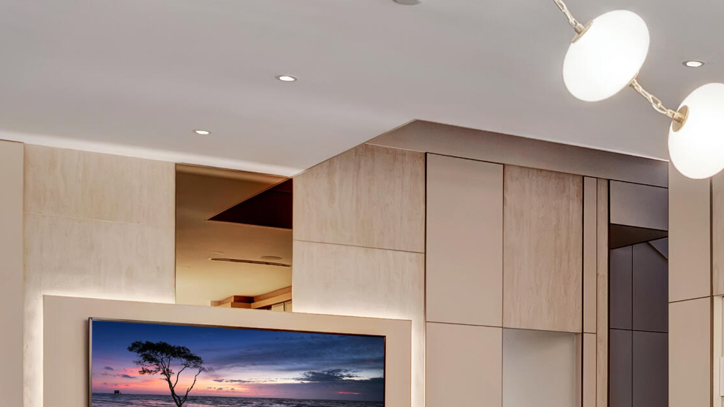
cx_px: 653
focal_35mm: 67
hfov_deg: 30.1
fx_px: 1286
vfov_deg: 17.2
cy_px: 492
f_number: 9
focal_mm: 24
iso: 400
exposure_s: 1/3.33
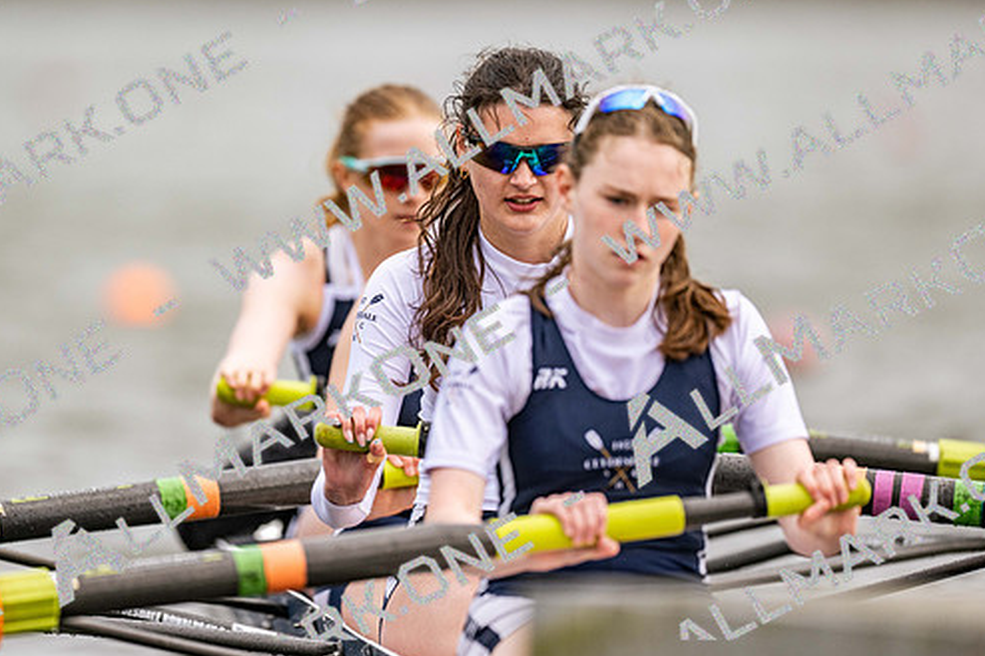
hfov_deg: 2.9
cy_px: 298
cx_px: 457
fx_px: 19282
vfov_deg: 1.9
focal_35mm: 705
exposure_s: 1/2500
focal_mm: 600
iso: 640
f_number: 4
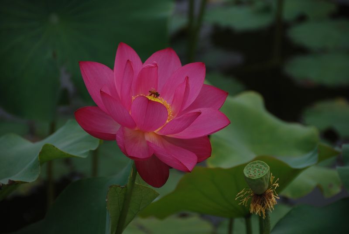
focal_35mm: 300
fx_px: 2913
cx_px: 174
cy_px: 117
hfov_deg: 6.9
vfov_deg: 4.6
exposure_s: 1/250
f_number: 5.6
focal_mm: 200
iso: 100
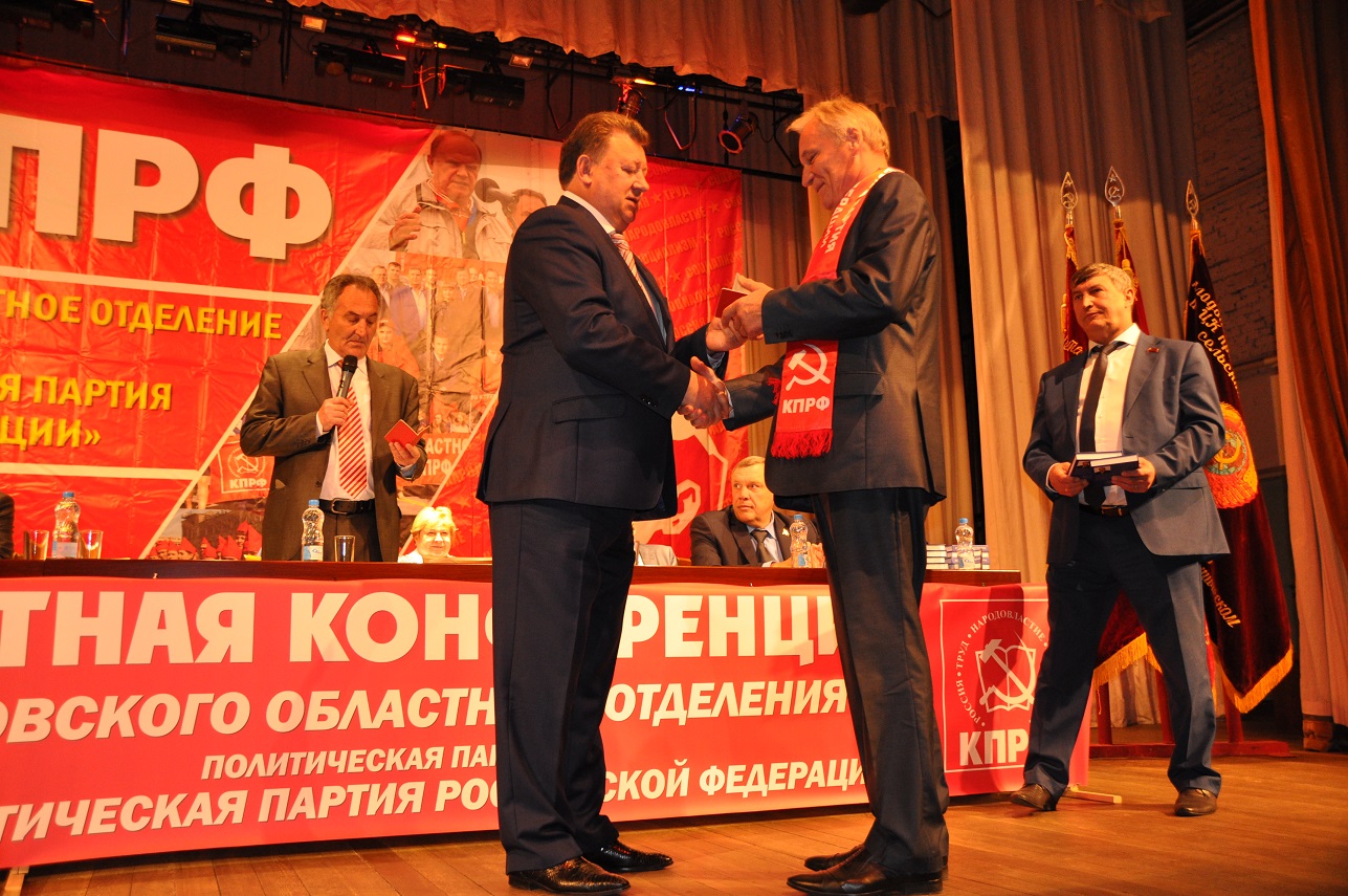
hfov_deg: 57.3
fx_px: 1234
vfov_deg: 39.9
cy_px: 448
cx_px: 674
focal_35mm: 33
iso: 800
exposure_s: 1/80
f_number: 3.8
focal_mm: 22
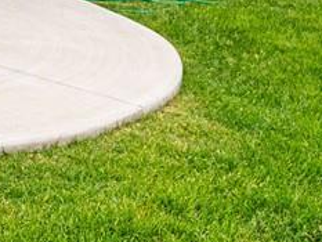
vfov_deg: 14.2
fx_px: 893
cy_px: -147
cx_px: -169
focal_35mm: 96
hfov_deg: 18.1
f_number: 2.8
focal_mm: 7
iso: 200
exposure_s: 1/1250
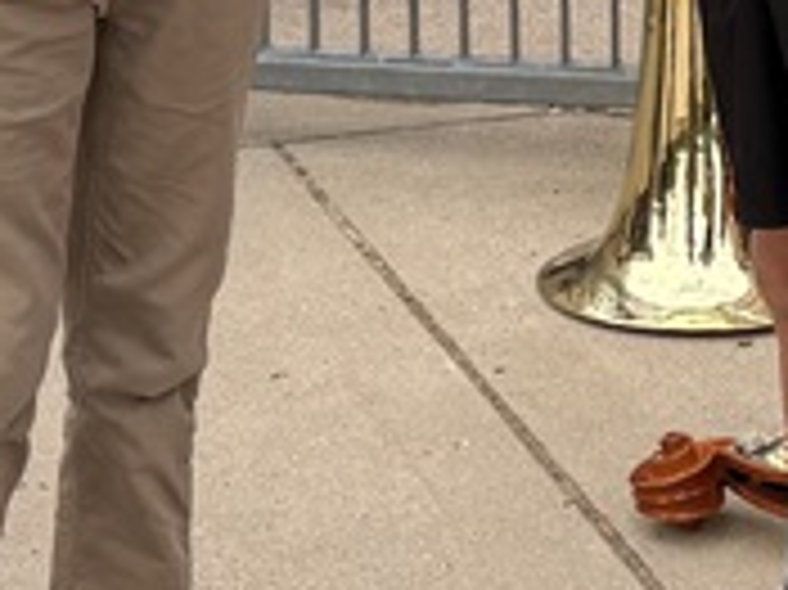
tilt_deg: -13.3
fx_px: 3458
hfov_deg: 12.8
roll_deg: -0.3
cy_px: -113
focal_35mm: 152
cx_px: 878
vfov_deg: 9.6
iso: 50
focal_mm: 5.96
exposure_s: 1/571
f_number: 1.6
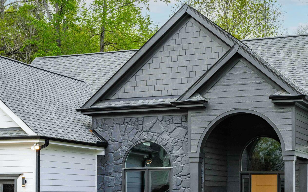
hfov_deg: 25.8
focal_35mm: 80
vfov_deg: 16.1
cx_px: 163
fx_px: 671
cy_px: 174
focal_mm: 33
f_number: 8
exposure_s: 1/160
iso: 250
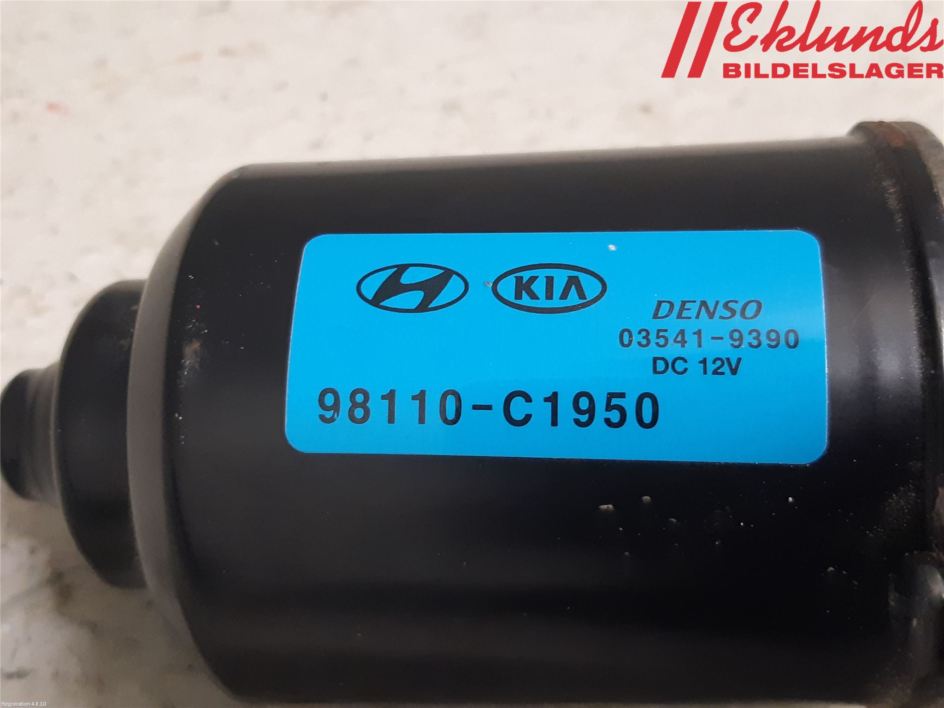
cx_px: 472
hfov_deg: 67.3
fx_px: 709
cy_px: 354
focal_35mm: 26
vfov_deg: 53.1
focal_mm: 3.93
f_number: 1.7
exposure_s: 1/33
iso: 200
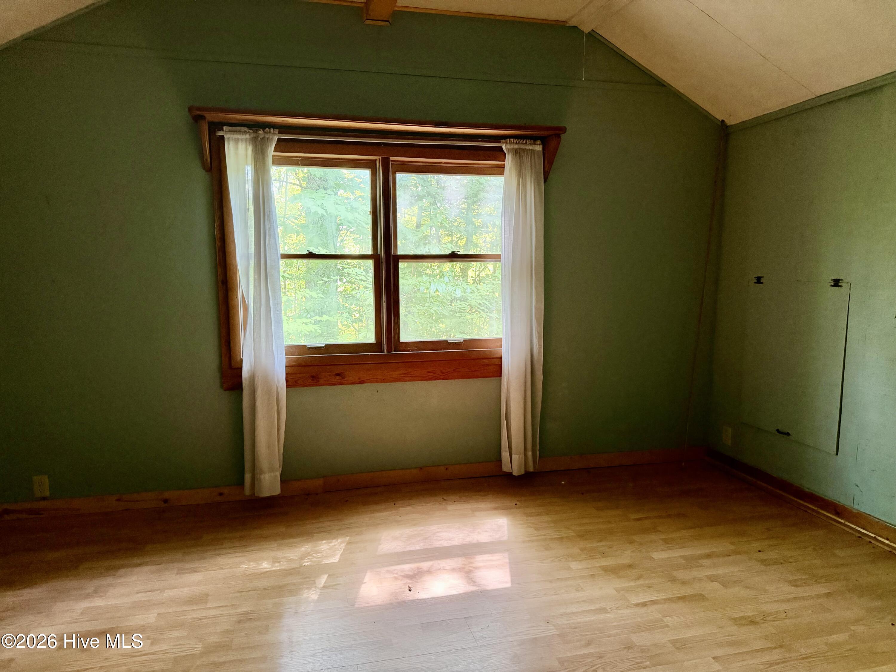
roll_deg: +0.3
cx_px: 448
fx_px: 621
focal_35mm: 24
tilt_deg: -6.8
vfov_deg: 56.8
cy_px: 336
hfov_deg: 71.6
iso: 800
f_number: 1.78
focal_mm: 6.76
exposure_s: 1/52
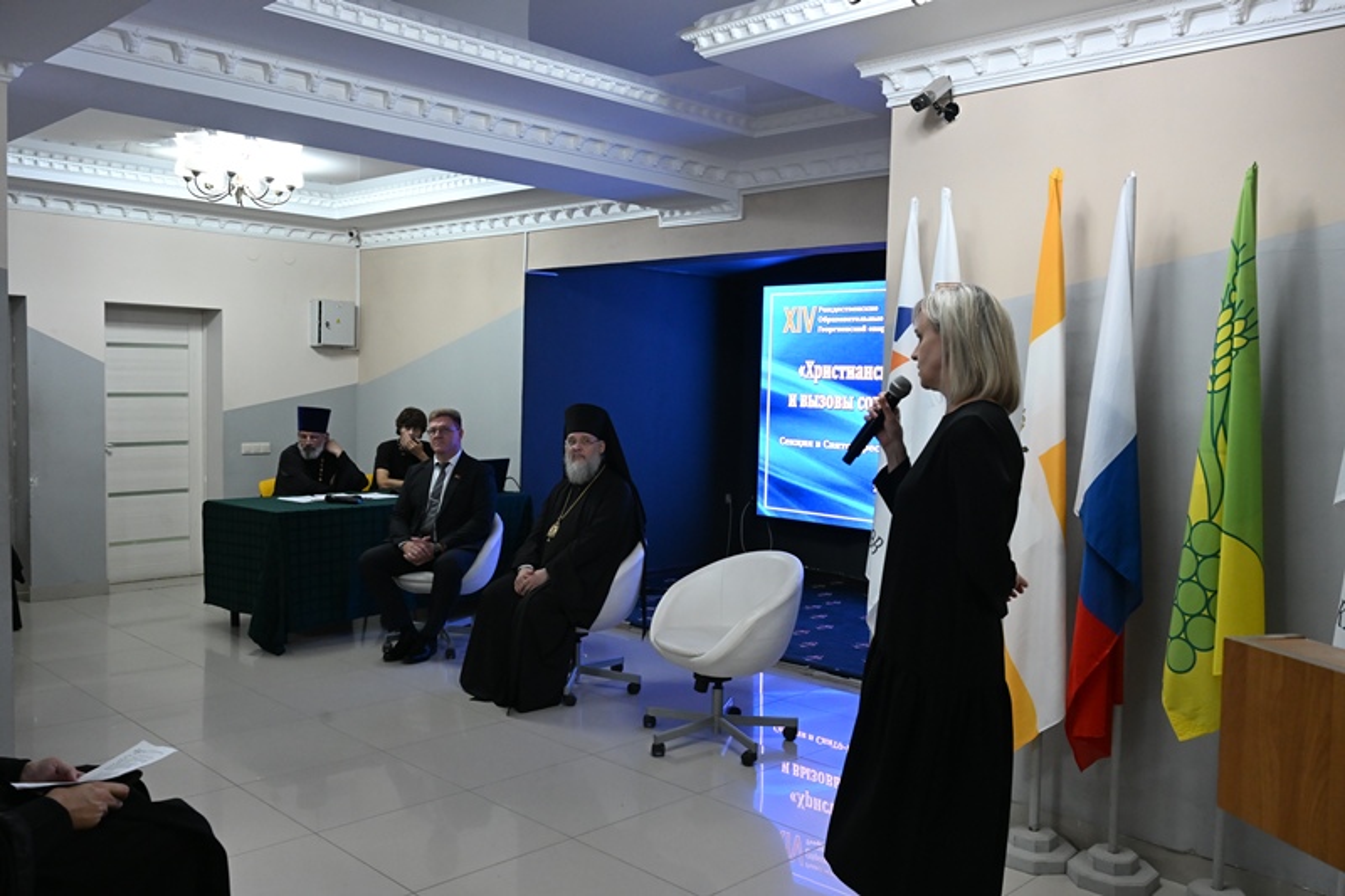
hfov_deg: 61.1
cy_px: 448
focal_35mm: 30
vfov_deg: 42.9
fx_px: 1139
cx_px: 672
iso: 3200
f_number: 8
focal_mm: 30.5
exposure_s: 1/60
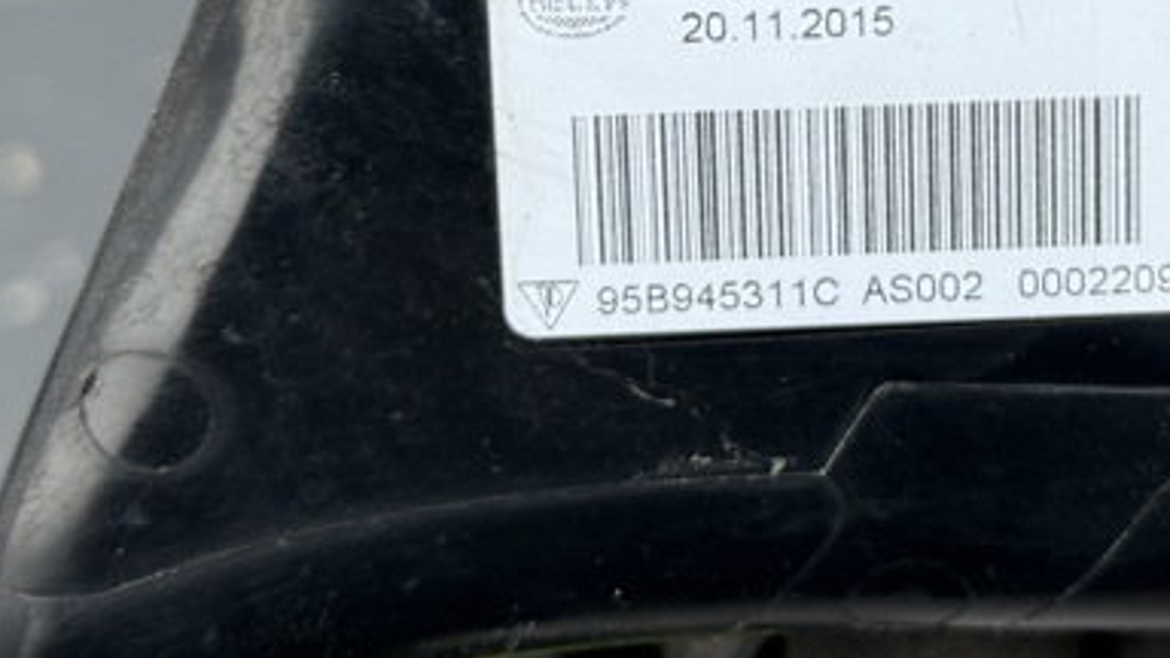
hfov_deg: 24.1
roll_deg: +10.8
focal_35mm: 87
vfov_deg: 13.6
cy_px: -62
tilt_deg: -39.8
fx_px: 2699
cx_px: 908
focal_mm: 6.76
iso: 100
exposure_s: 1/75
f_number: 1.78
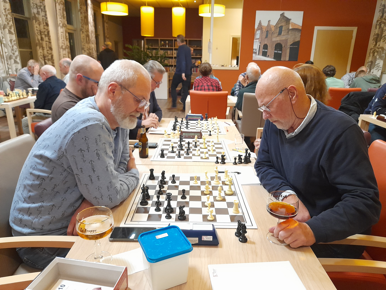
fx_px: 279
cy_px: 145
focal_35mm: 25
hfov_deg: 69.4
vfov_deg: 54.9
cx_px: 193
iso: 400
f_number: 2
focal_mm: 4.6
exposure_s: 1/33
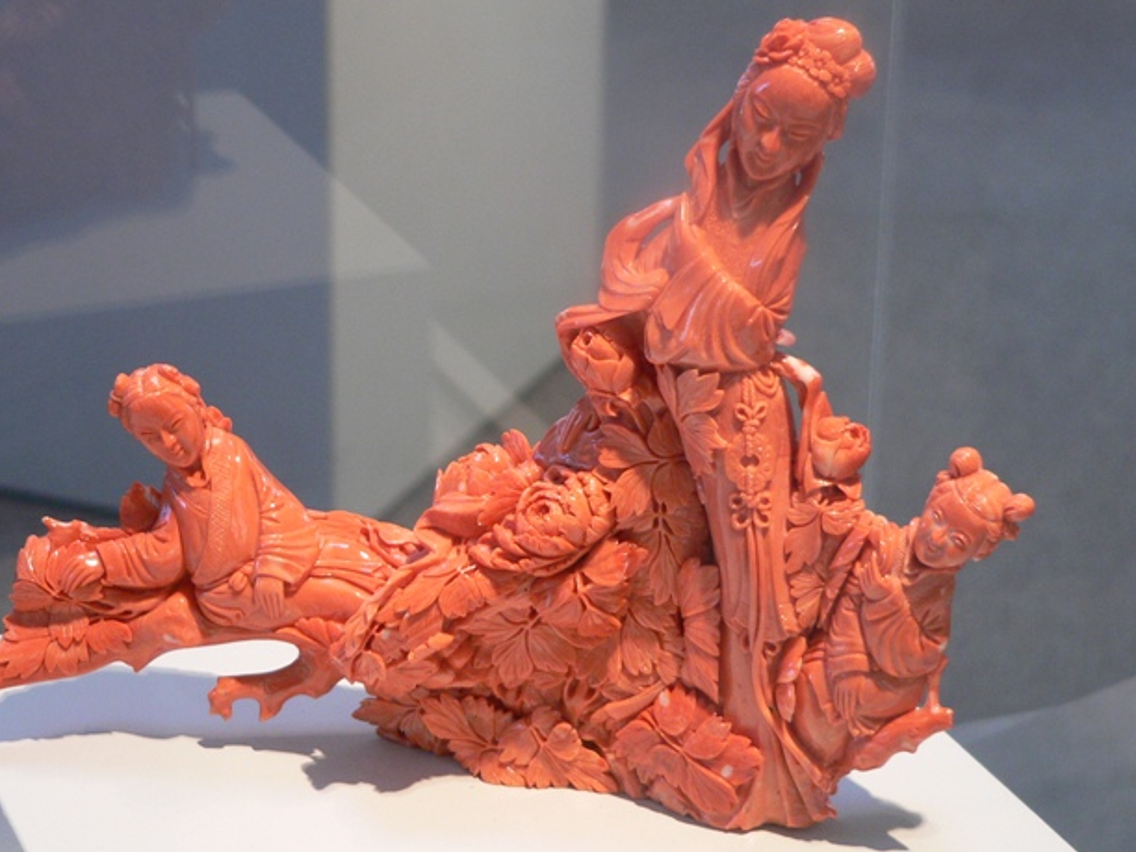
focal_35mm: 92
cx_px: 553
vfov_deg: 16.1
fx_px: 3019
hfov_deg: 21.3
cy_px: 444
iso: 200
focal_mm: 14.7
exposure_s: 1/40
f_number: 2.8
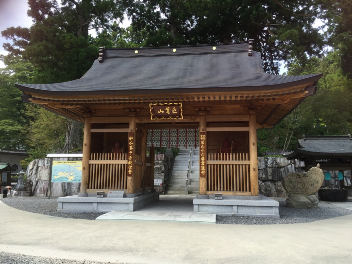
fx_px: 295
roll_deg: -1.5
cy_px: 132
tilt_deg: +6.4
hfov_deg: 61.7
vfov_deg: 48.2
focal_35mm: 29
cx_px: 176
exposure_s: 1/732
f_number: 2.2
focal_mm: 4.15
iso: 32
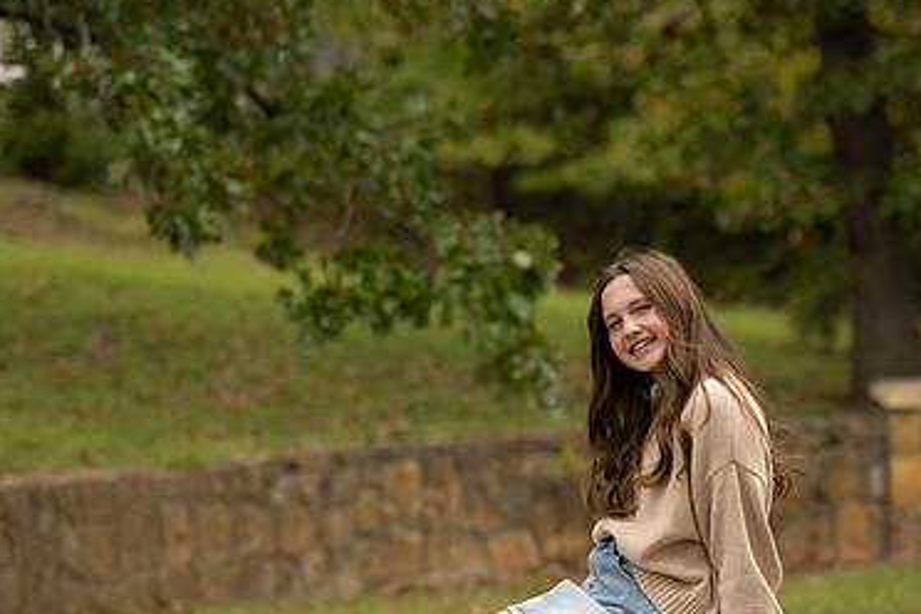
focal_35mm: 128
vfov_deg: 10.7
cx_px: 552
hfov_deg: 16.0
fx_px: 3274
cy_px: 422
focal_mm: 82
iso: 100
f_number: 2.7
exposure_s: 1/500
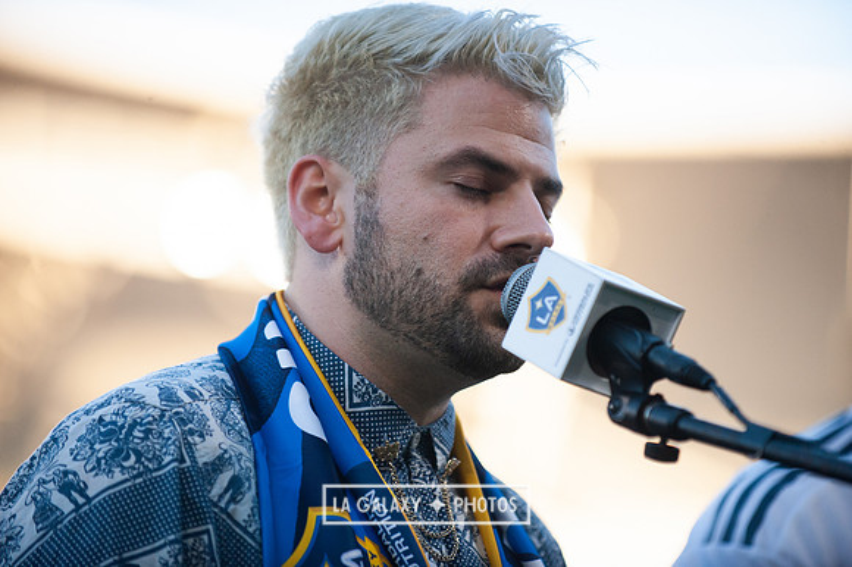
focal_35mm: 190
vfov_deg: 7.2
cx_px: 426
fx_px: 4494
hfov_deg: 10.8
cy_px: 284
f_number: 2.8
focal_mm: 190
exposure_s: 1/3200
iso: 800
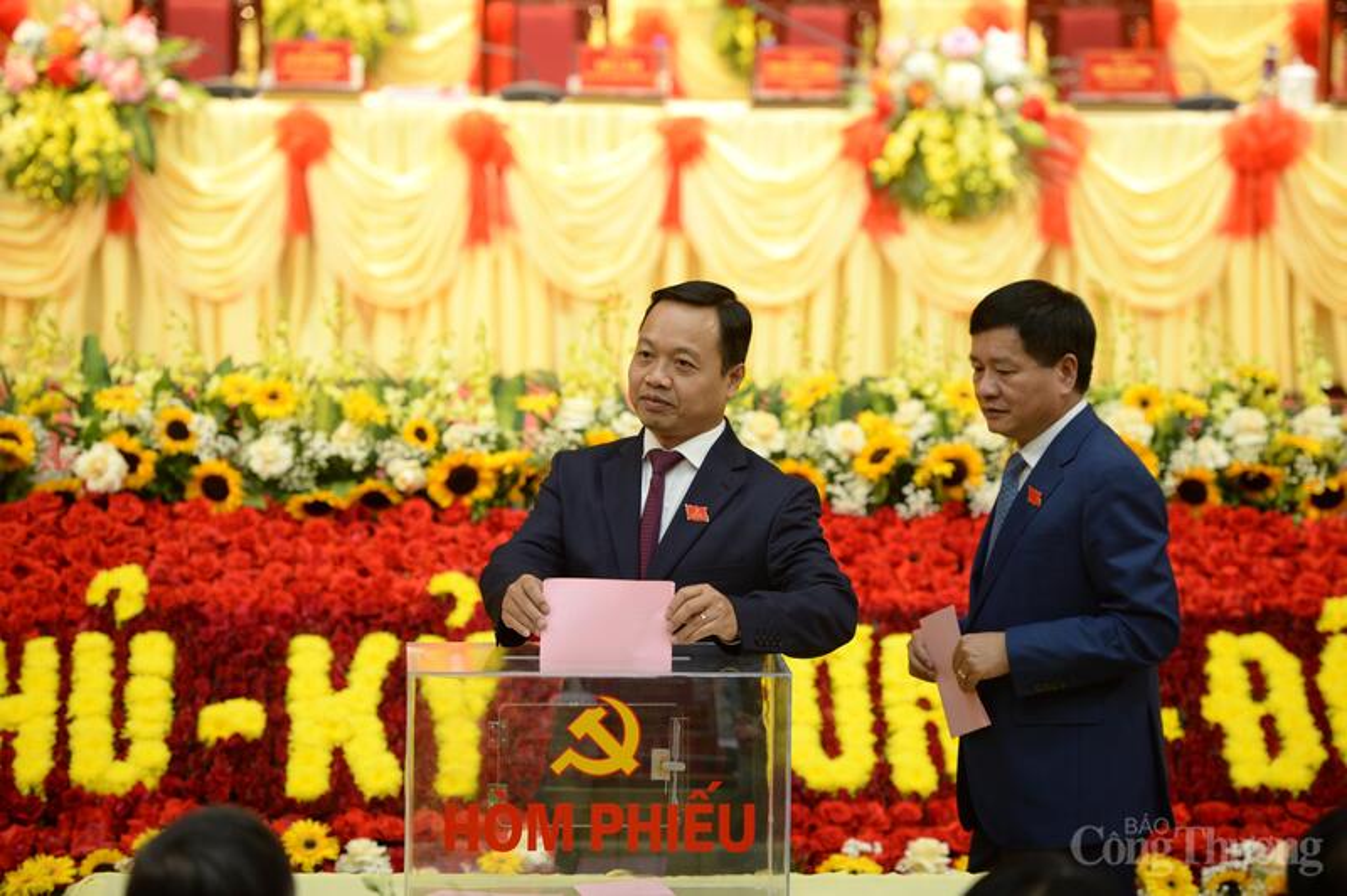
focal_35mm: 160
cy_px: 448
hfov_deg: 12.8
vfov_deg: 8.6
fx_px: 5982
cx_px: 674
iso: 1250
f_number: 2.8
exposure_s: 1/250
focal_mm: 160
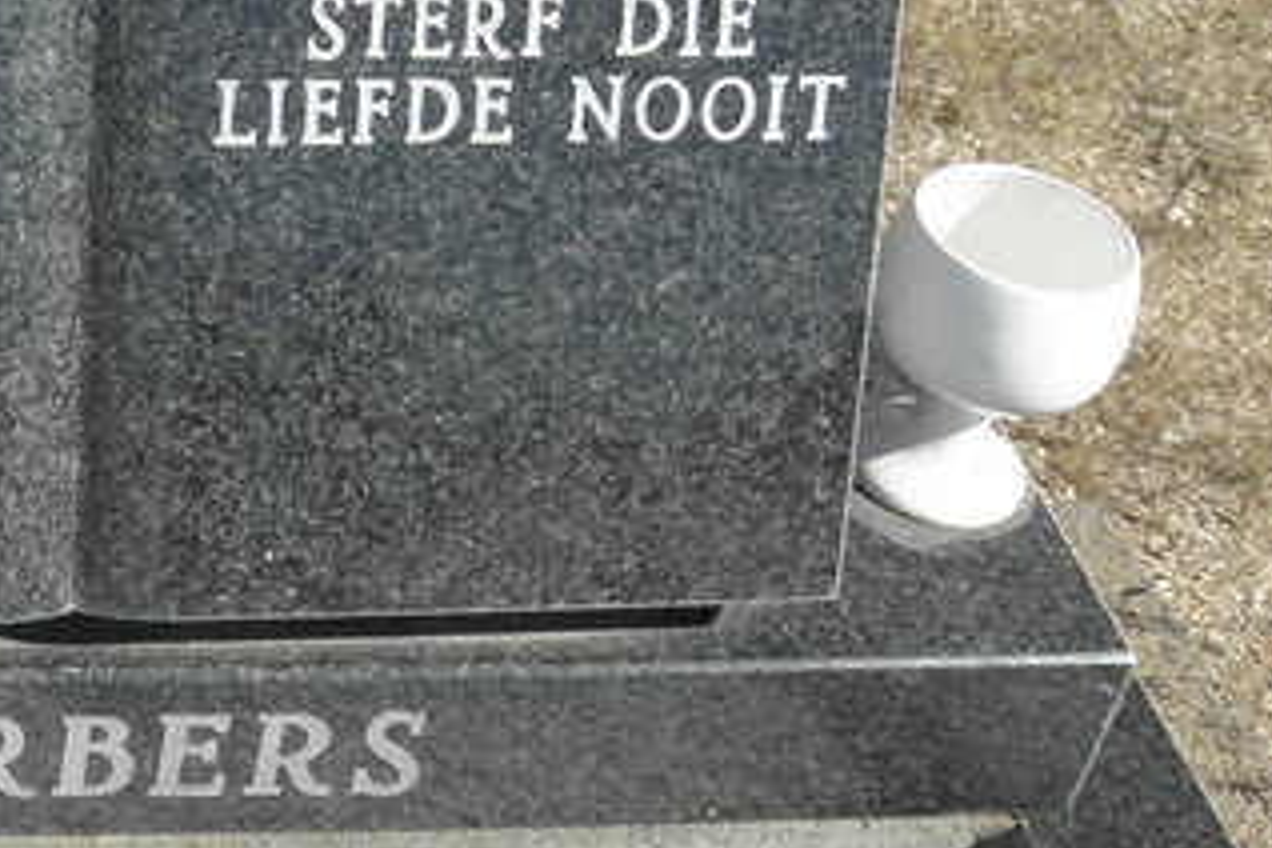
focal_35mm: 68
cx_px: -268
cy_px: 76
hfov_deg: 26.3
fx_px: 2402
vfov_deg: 19.6
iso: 64
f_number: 5.6
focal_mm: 4.6
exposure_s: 1/250
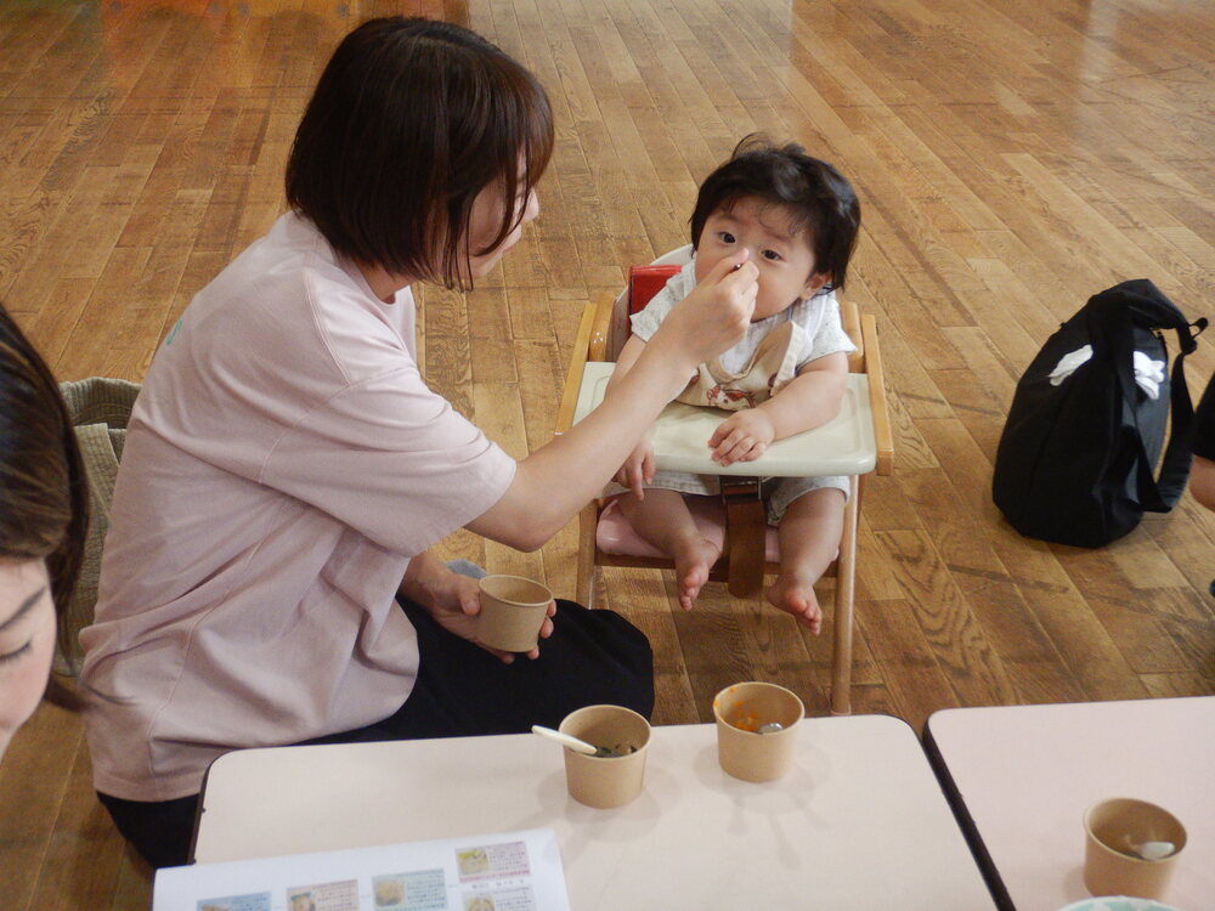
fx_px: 1685
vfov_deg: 30.3
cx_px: 608
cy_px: 456
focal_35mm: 48
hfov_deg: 39.7
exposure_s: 1/30
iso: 160
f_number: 4.3
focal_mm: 8.5
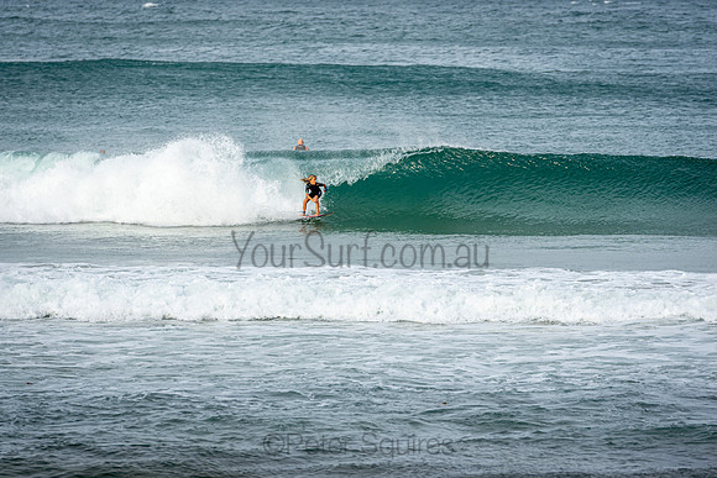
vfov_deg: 4.6
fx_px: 5976
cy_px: 239
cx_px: 358
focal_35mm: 300
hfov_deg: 6.9
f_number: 5
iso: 100
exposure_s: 1/800
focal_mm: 200
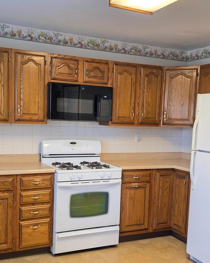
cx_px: 101
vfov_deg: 44.6
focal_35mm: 41
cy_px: 153
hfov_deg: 36.5
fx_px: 319
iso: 200
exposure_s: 1/120
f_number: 1.4
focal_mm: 6.5
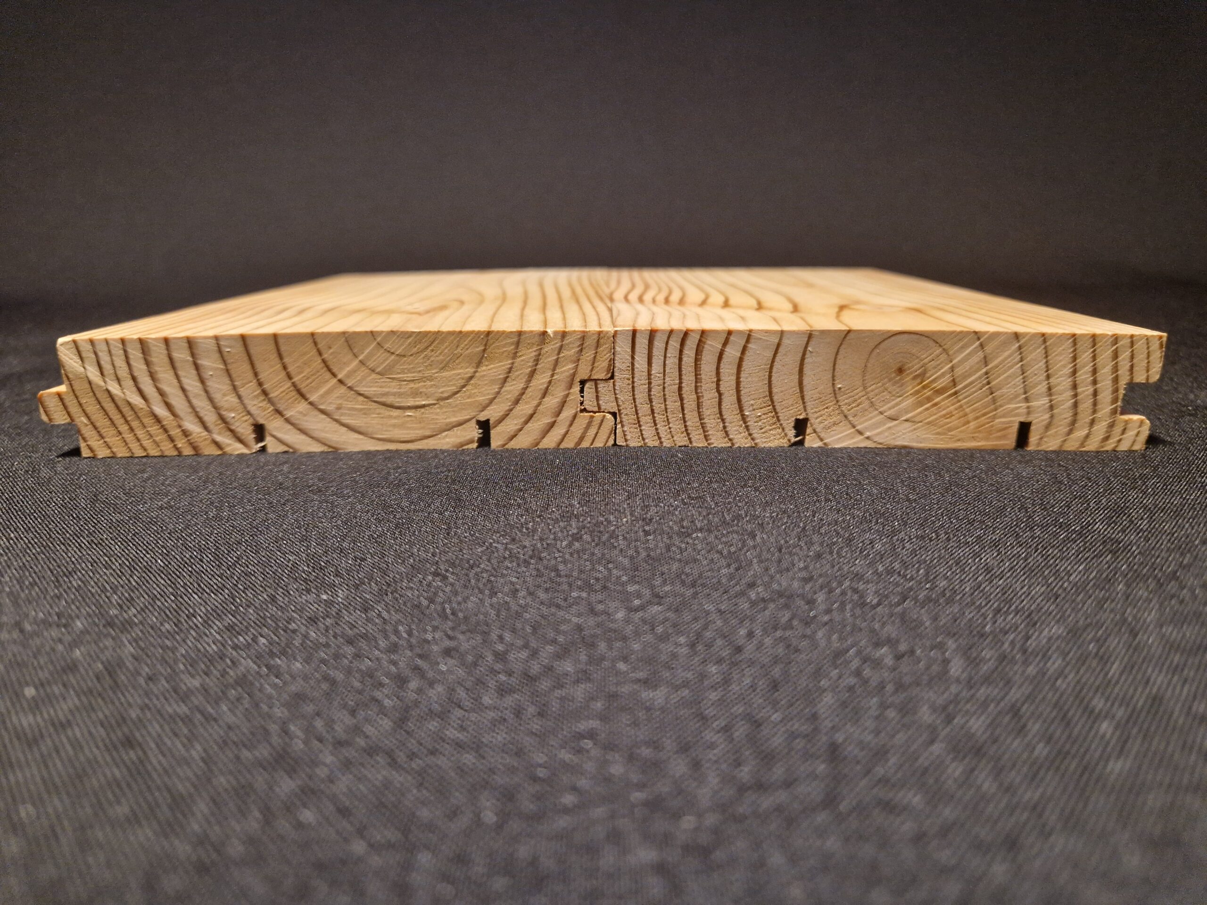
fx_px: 802
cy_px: 452
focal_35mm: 23
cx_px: 604
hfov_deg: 73.9
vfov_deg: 58.9
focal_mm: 5.4
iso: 320
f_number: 1.8
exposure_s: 1/33
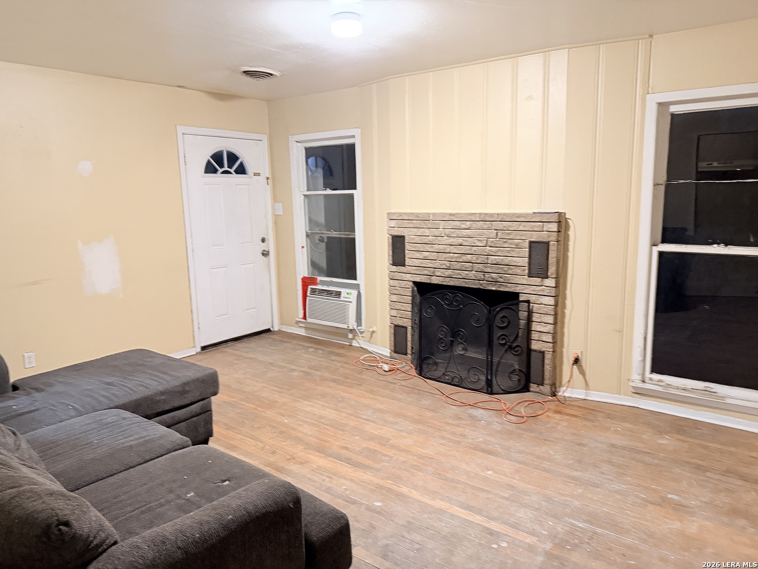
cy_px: 284
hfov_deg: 71.6
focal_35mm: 24
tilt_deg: -11.7
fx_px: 526
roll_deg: +1.6
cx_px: 379
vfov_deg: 56.8
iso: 640
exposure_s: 1/40
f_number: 1.78
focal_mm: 6.76
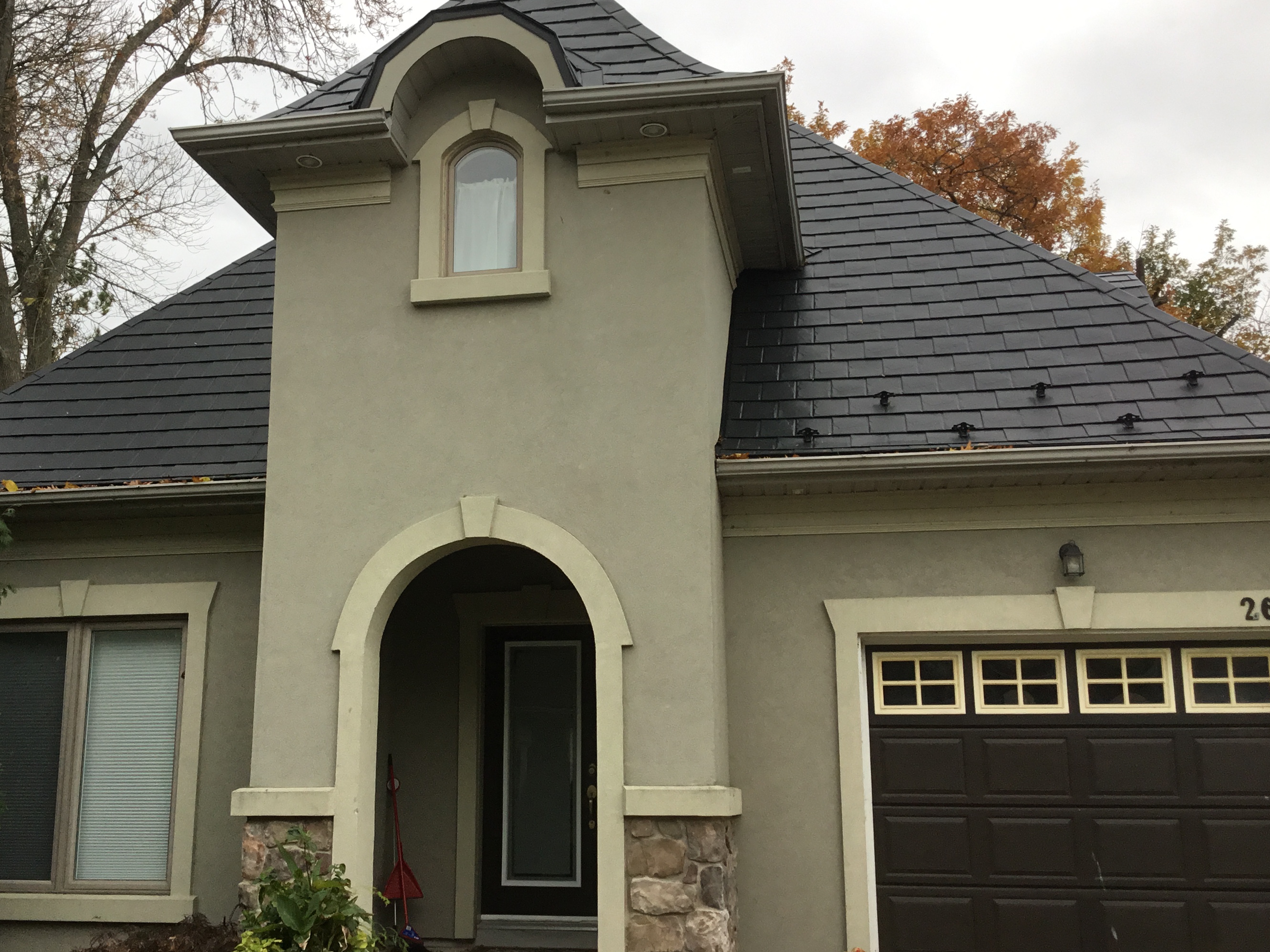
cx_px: 549
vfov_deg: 37.7
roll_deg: -0.8
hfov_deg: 48.8
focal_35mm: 38
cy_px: 487
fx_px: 1394
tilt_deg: +10.7
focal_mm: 3.3
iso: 40
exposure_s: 1/120
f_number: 2.4
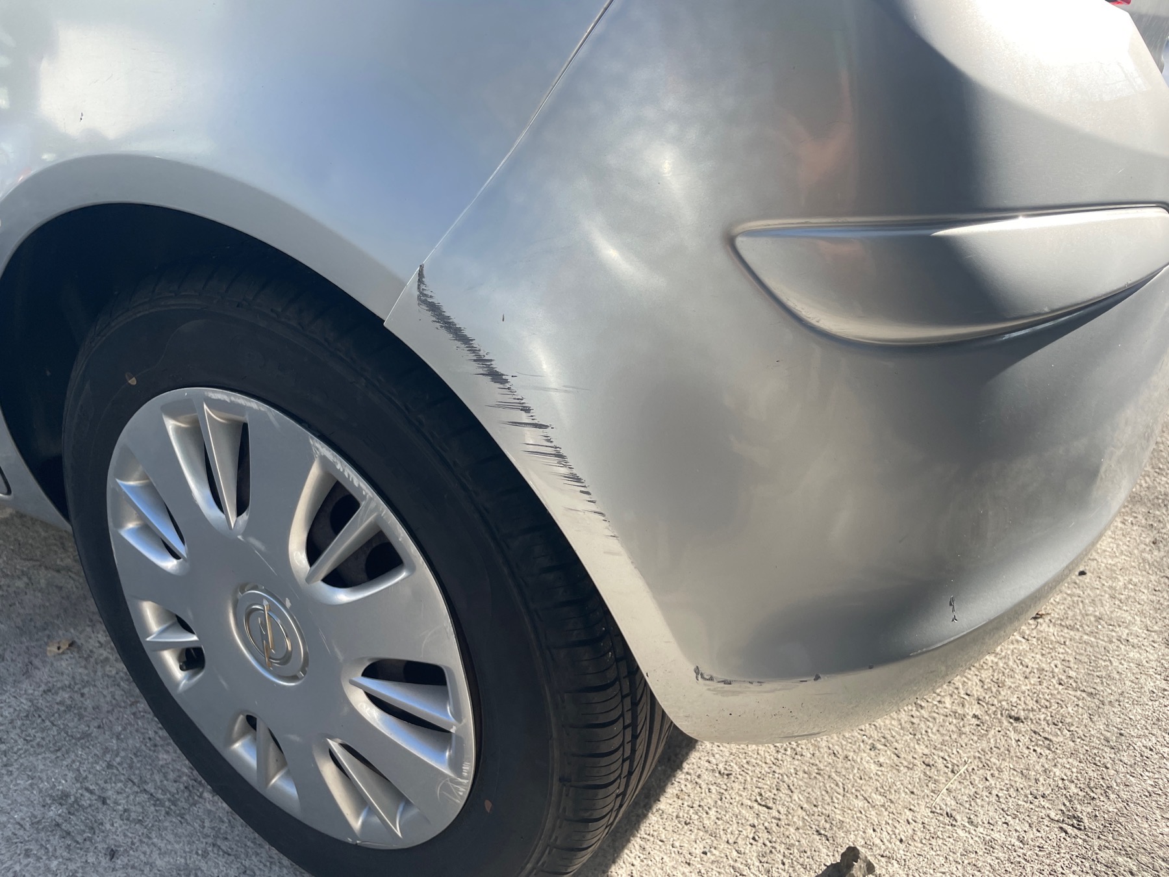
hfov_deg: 67.3
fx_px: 878
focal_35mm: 26
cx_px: 584
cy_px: 438
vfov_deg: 53.1
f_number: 1.6
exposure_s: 1/917
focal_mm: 4.2
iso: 32
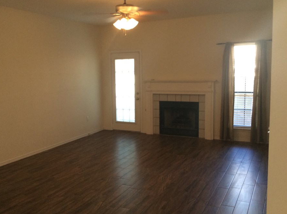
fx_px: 306
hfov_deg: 50.0
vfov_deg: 38.6
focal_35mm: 37
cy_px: 105
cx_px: 122
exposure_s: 1/24
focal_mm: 3.3
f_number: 2.4
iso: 80
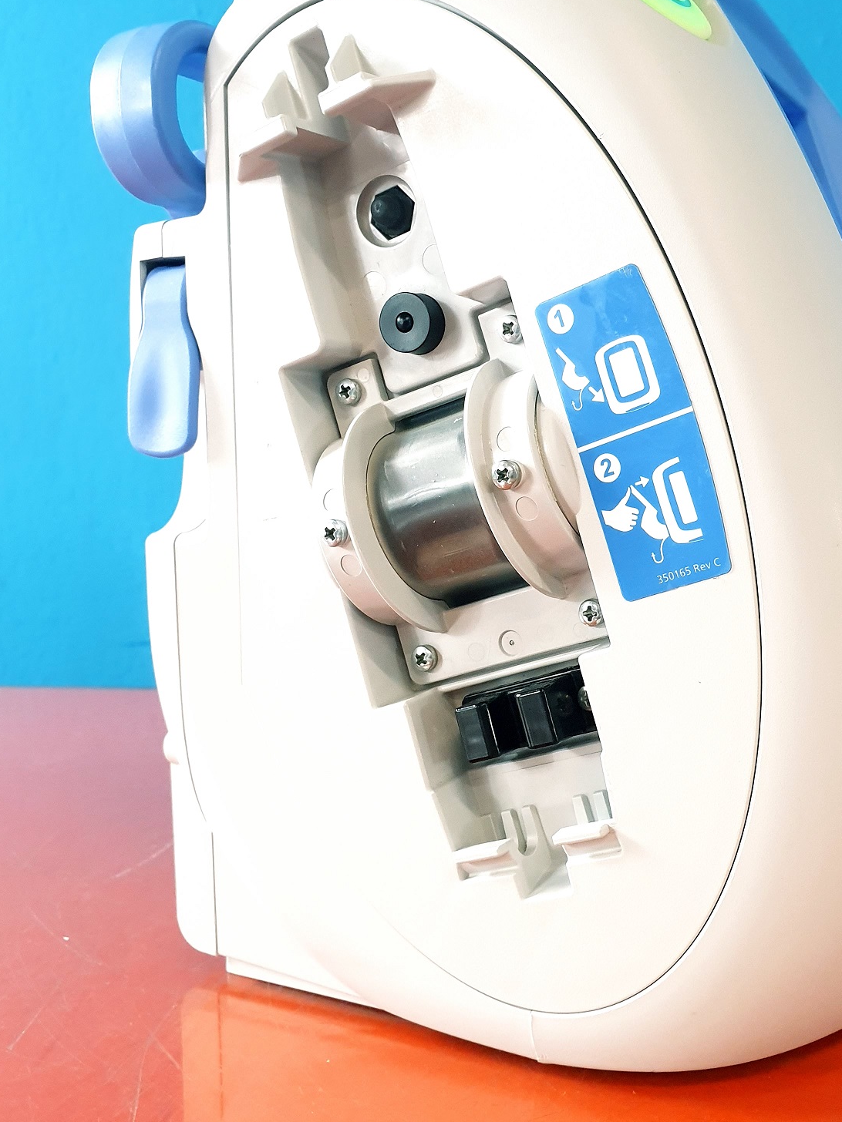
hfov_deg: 39.1
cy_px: 519
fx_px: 1168
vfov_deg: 51.3
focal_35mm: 36
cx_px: 574
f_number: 2.4
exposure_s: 1/50
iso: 320
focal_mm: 4.3
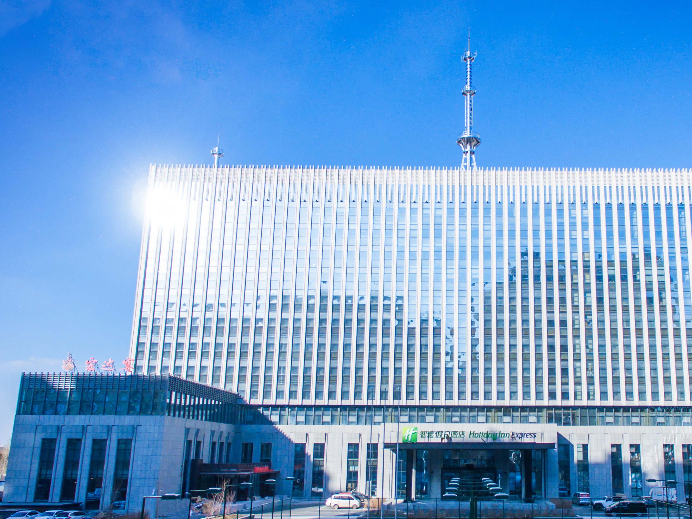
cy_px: 333
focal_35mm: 32
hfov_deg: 55.5
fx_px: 640
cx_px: 470
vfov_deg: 43.7
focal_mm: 3.61
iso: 100
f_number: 2.8
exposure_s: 1/950
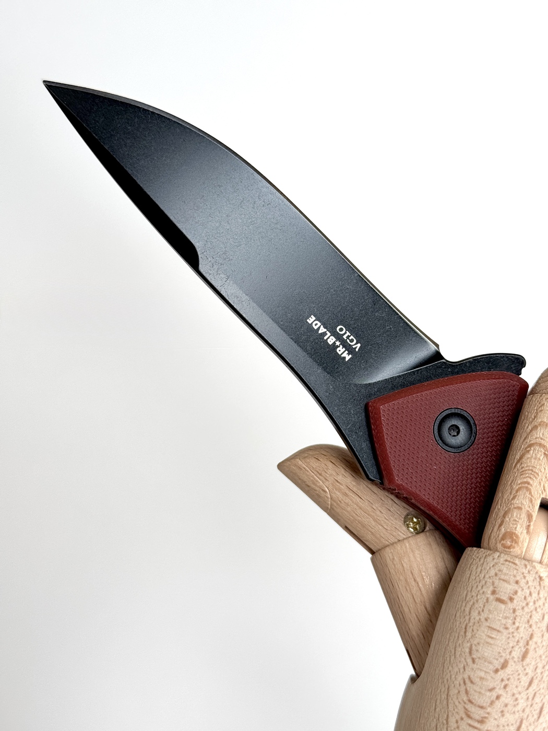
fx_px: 1013
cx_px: 274
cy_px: 366
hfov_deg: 30.3
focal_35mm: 48
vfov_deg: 39.7
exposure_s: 1/364
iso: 64
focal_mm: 6.76
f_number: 1.78
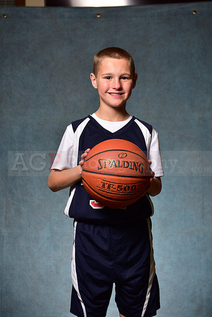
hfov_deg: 19.5
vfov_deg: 28.8
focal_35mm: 70
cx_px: 106
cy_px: 158
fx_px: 618
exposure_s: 1/200
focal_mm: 70
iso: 100
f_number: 5
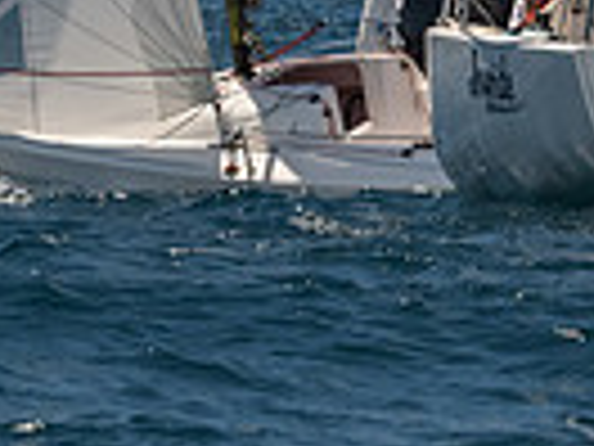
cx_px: 449
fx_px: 11686
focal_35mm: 681
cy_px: -386
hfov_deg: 2.9
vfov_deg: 2.2
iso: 640
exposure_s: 1/1000
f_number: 9
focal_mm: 120
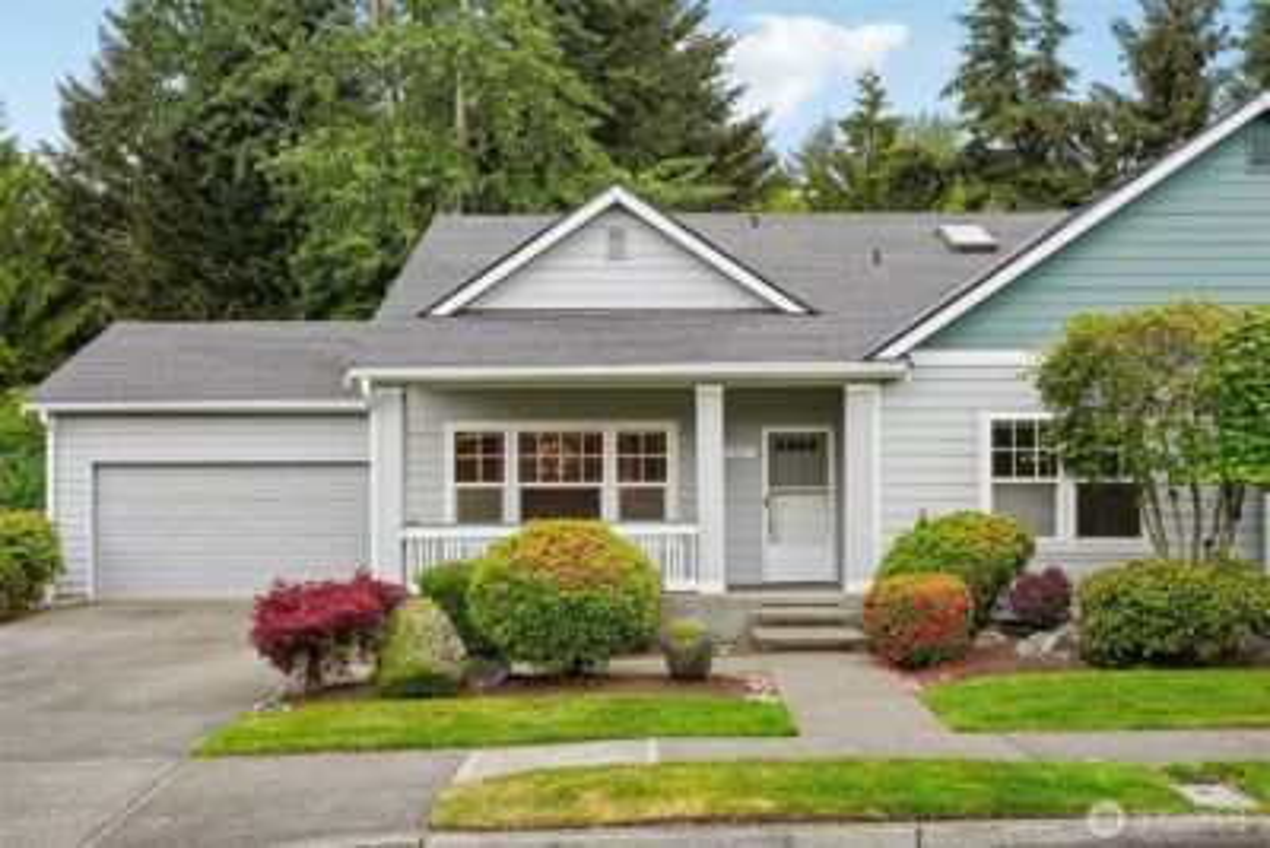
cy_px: 424
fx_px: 1482
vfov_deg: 31.9
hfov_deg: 46.4
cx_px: 635
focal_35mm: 42
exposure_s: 1/125
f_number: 8
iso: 250
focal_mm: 28
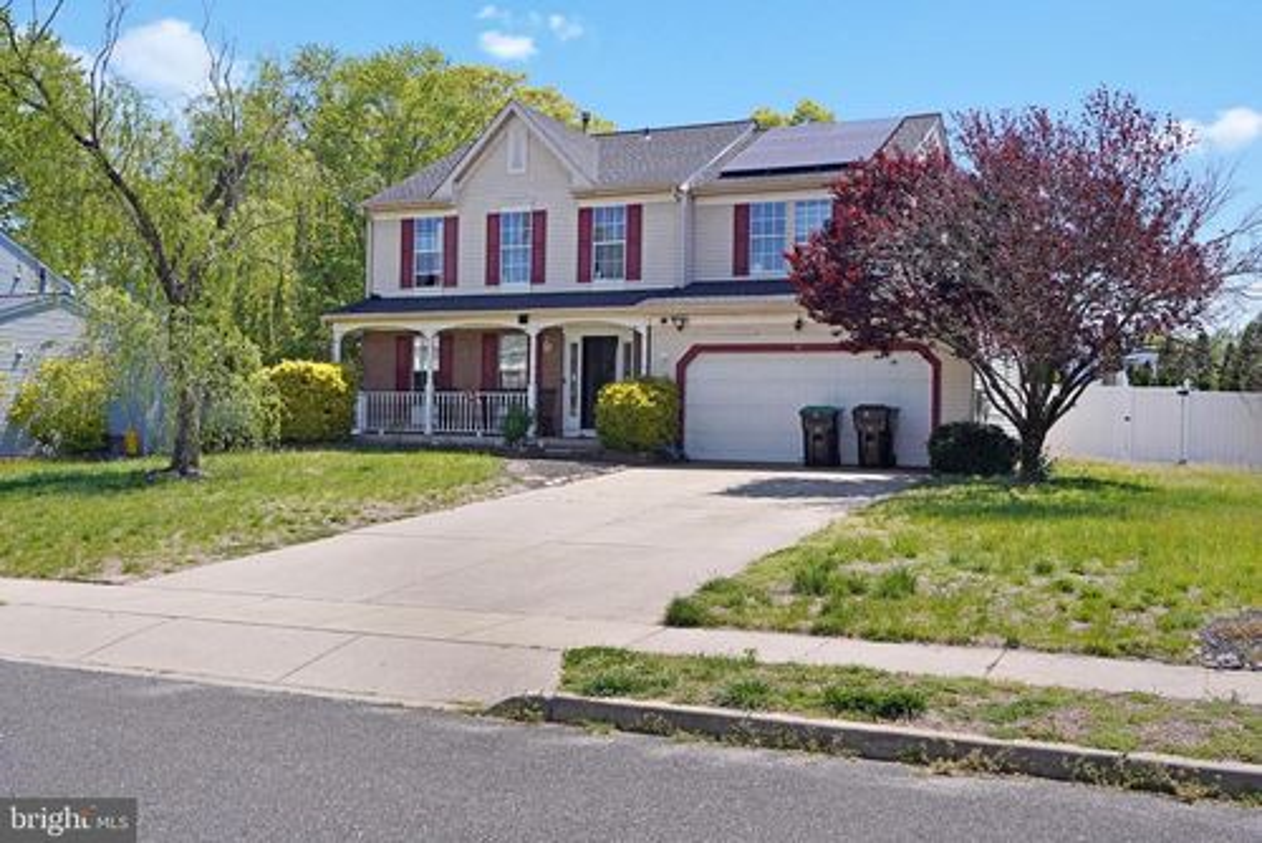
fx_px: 1228
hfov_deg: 54.4
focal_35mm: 35
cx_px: 631
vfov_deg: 37.9
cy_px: 422
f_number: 8
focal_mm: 35
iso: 250
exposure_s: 1/400
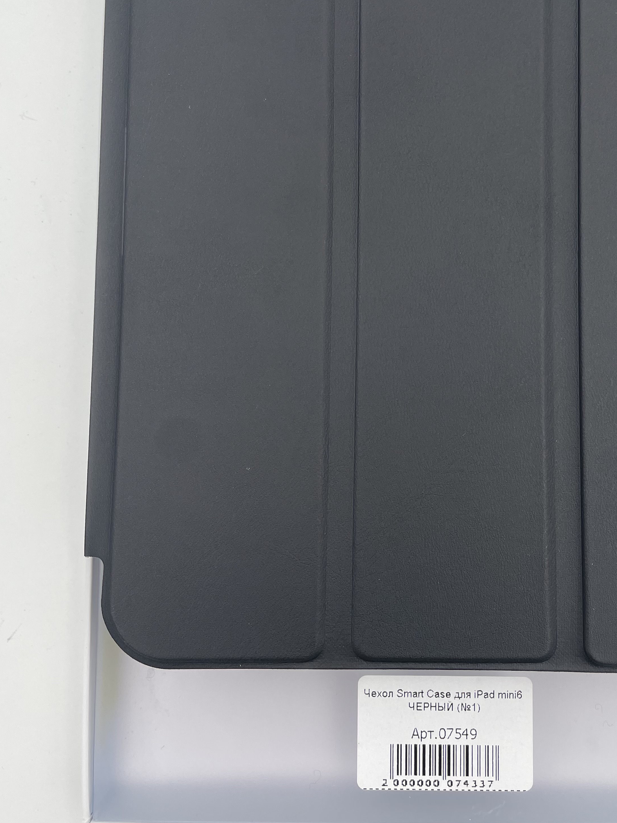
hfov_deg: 39.2
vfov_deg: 50.7
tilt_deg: -87.9
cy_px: 296
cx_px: 411
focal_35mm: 36
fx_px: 856
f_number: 1.6
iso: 32
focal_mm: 4.2
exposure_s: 1/615
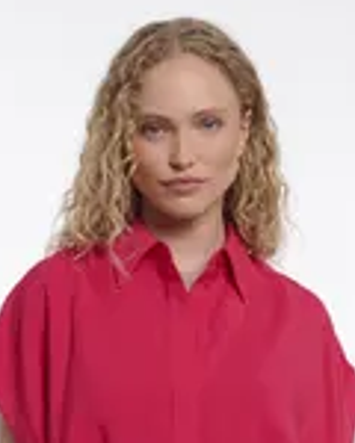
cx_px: 180
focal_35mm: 174
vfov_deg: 10.6
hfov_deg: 8.9
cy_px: 710
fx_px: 2285
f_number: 8
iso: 125
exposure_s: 1/160
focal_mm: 55
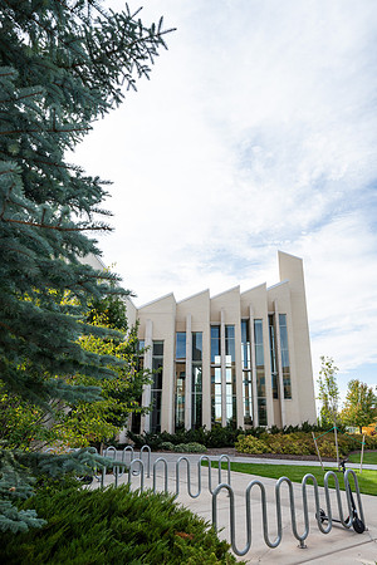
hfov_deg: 53.1
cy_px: 282
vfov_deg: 73.7
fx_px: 377
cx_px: 188
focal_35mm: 24
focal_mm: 24
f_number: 6.3
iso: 160
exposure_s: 1/400
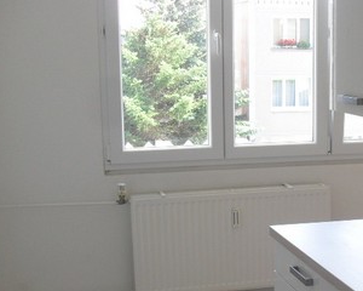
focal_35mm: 73
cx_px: 353
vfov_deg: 20.6
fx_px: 784
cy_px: 252
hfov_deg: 25.0
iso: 100
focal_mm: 6.3
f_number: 3.2
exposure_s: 1/60
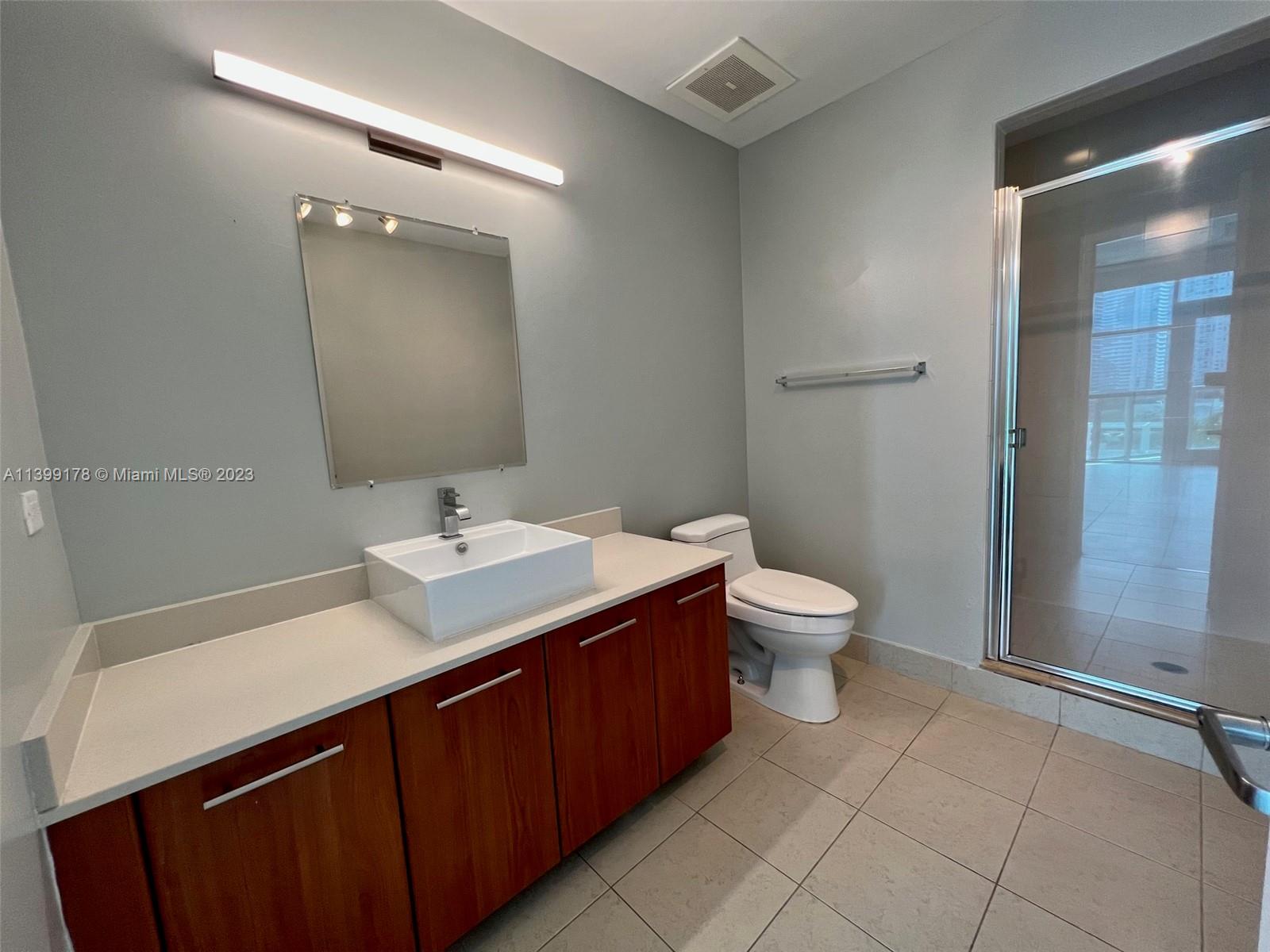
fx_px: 477
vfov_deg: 89.9
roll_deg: +3.2
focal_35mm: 13
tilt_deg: -7.0
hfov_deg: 106.2
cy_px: 476
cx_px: 635
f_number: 1.8
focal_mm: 1.57
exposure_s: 1/120
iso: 125
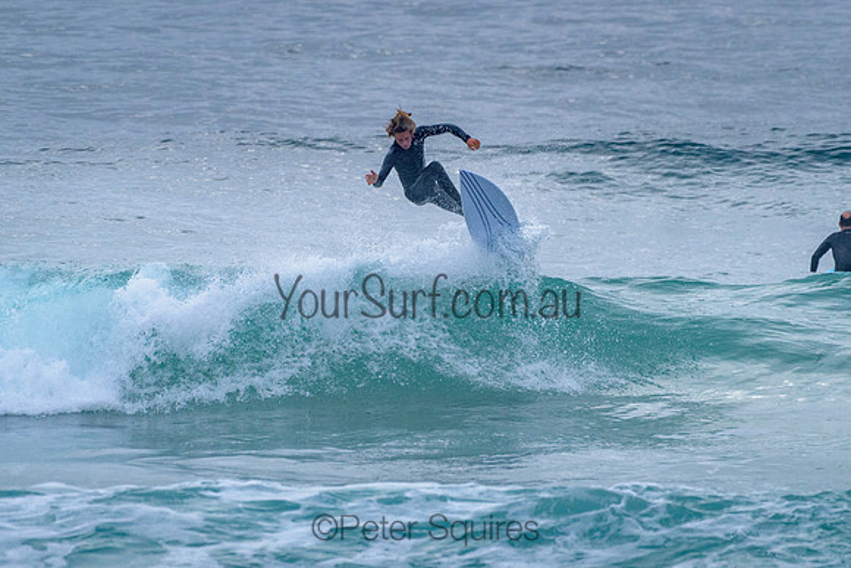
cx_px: 468
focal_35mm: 613
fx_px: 14490
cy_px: 270
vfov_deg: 2.2
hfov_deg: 3.4
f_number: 5.6
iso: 1400
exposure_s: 1/2000
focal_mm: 500
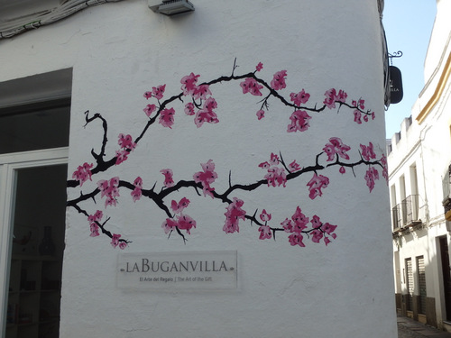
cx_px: 226
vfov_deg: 36.0
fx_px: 521
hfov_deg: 46.8
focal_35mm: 40
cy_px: 169
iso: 125
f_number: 4.7
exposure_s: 1/400
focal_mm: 7.3
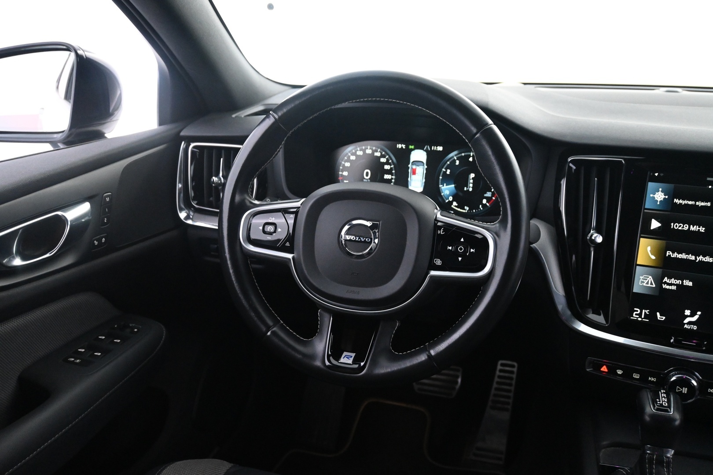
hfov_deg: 56.1
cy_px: 238
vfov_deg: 39.1
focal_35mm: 34
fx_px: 668
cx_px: 356
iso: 4000
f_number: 4
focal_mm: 22.5
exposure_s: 1/60
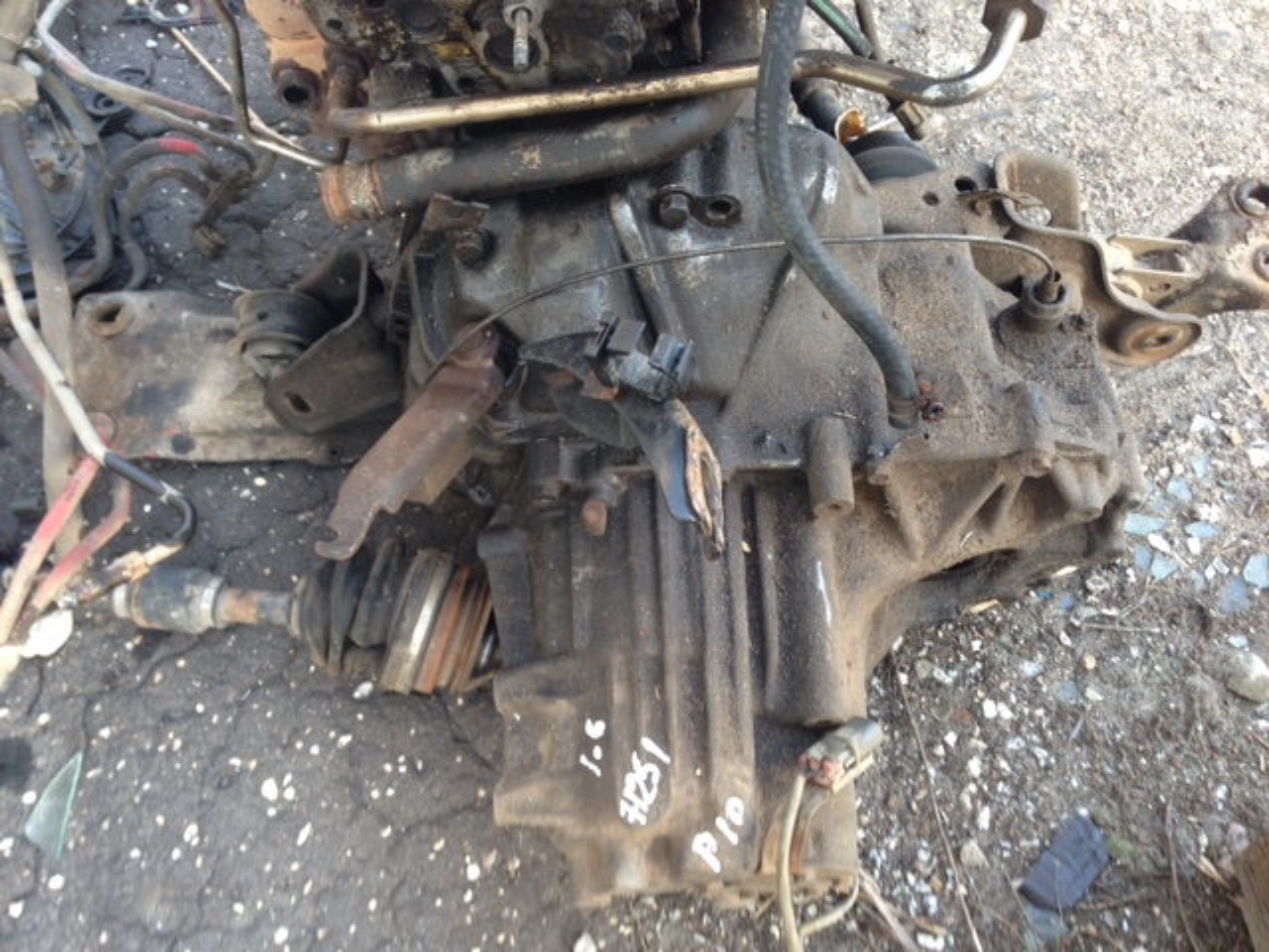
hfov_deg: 55.4
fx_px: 1210
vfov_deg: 42.9
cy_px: 476
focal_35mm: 33
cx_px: 634
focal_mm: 4.12
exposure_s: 1/40
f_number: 2.4
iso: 64
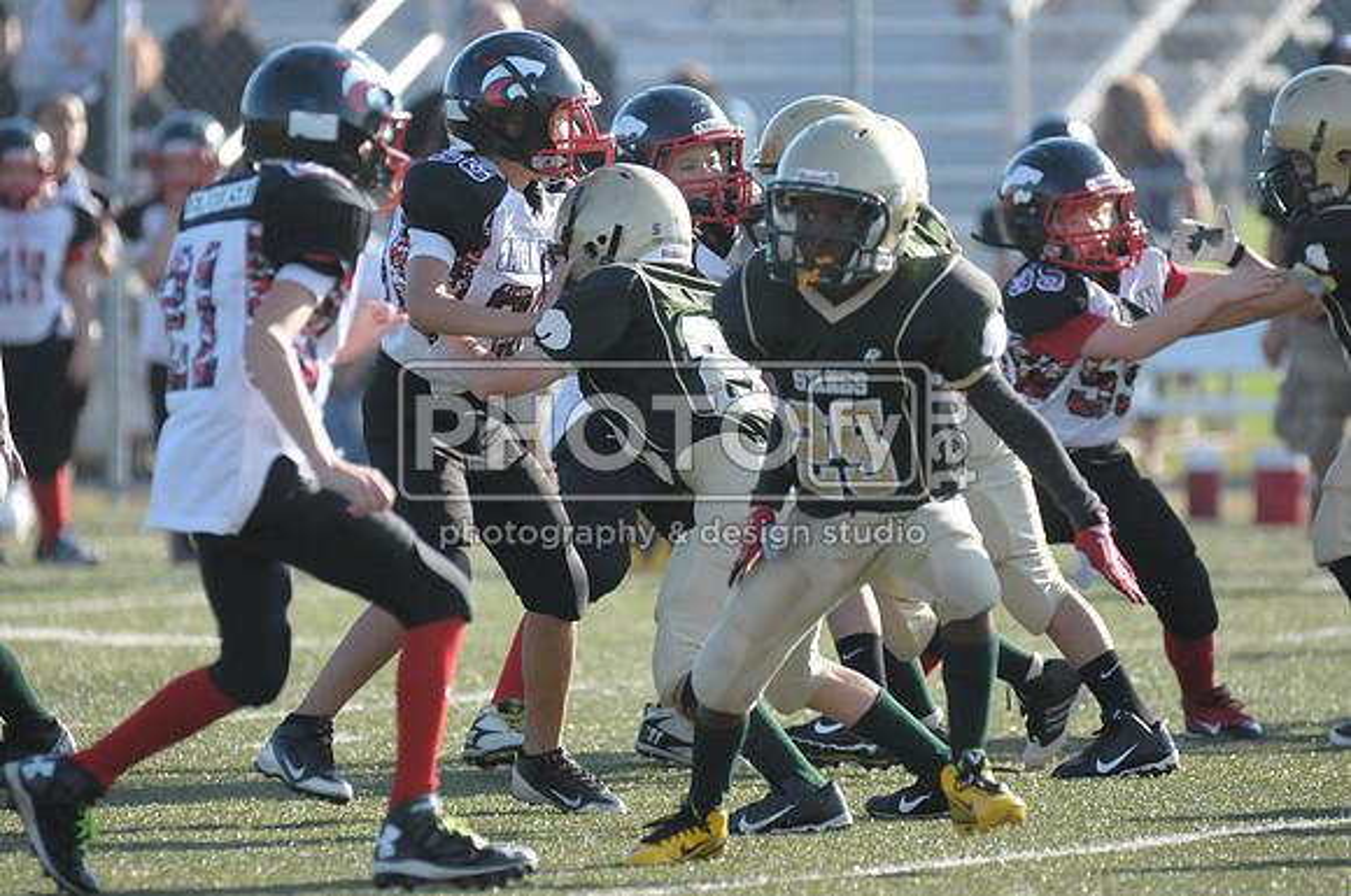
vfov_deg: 3.0
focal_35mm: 450
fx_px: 16864
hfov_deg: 4.6
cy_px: 448
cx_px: 676
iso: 1600
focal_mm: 300
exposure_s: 1/4000
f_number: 4
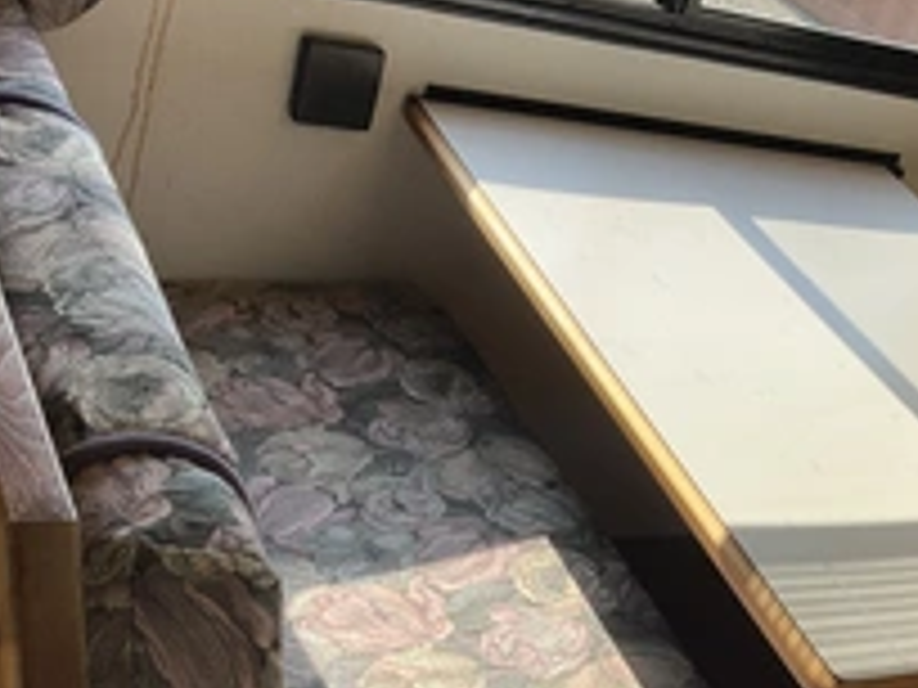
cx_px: 724
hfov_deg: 32.9
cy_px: 612
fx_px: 1512
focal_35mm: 57
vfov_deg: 24.9
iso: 20
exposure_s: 1/180
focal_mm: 3
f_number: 1.8
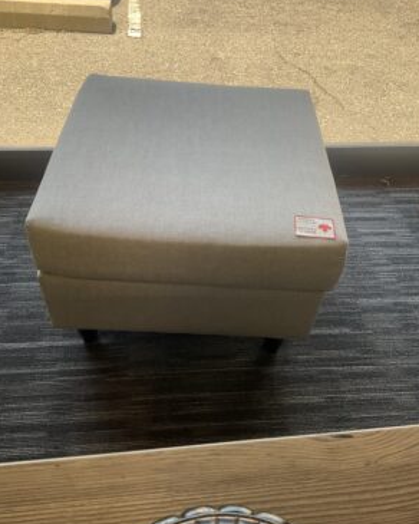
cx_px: 210
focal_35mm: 31
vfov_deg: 57.2
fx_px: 481
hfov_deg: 47.1
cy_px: 254
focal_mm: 3
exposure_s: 1/297
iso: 25
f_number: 1.8
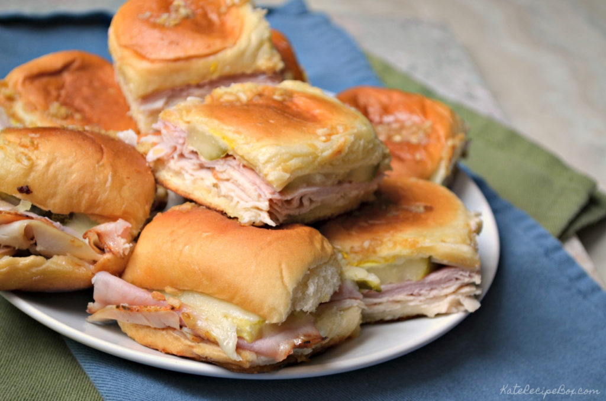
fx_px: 1209
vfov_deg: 18.8
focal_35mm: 72
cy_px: 200
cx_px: 303
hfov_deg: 28.1
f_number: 5.3
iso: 400
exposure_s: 1/80
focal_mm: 48
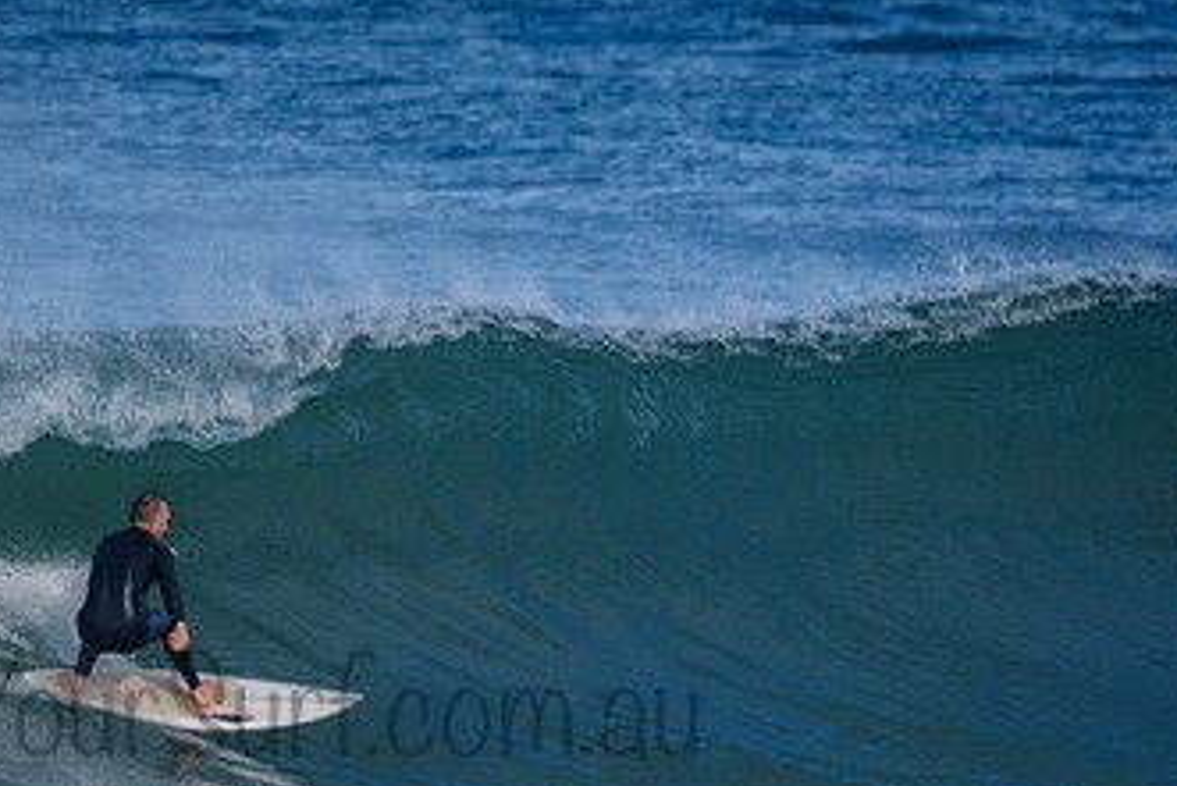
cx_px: 324
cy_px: 674
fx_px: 36109
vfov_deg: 1.2
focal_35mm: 1104
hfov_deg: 1.9
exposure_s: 1/2000
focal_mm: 420
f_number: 5.6
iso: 360
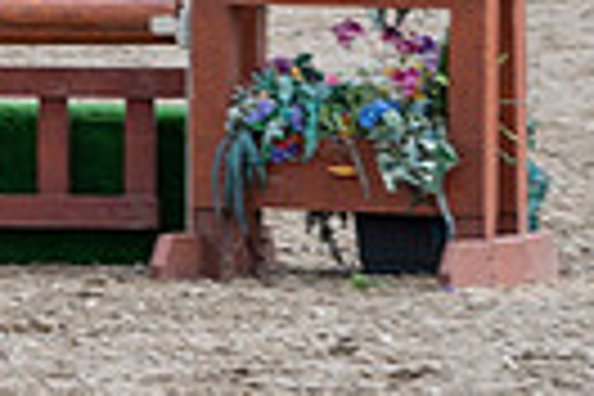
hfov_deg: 2.5
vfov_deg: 1.7
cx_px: -346
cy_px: -434
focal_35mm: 820
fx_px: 13529
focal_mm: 187
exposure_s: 1/200
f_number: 5.6
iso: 100
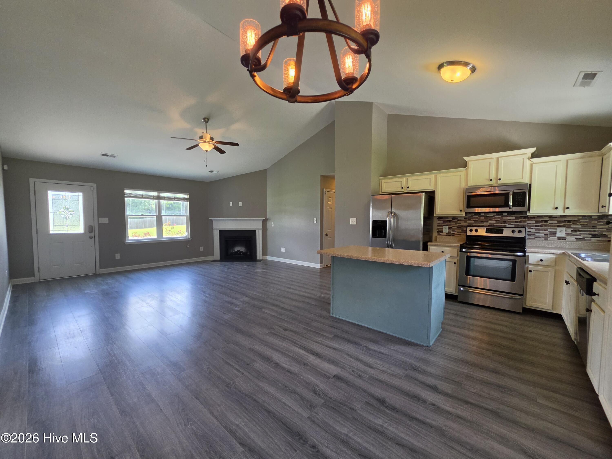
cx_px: 306
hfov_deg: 106.2
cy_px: 230
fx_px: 230
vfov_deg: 89.9
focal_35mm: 13
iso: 80
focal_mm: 2.2
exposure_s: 1/120
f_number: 1.9
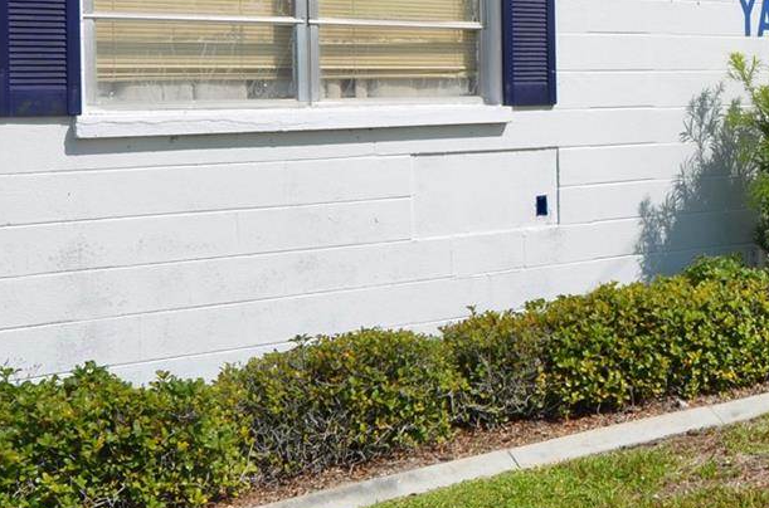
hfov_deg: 34.2
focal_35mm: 55
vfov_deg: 24.0
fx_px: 1172
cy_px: 82
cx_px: 701
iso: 100
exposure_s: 1/320
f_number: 9
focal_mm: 14
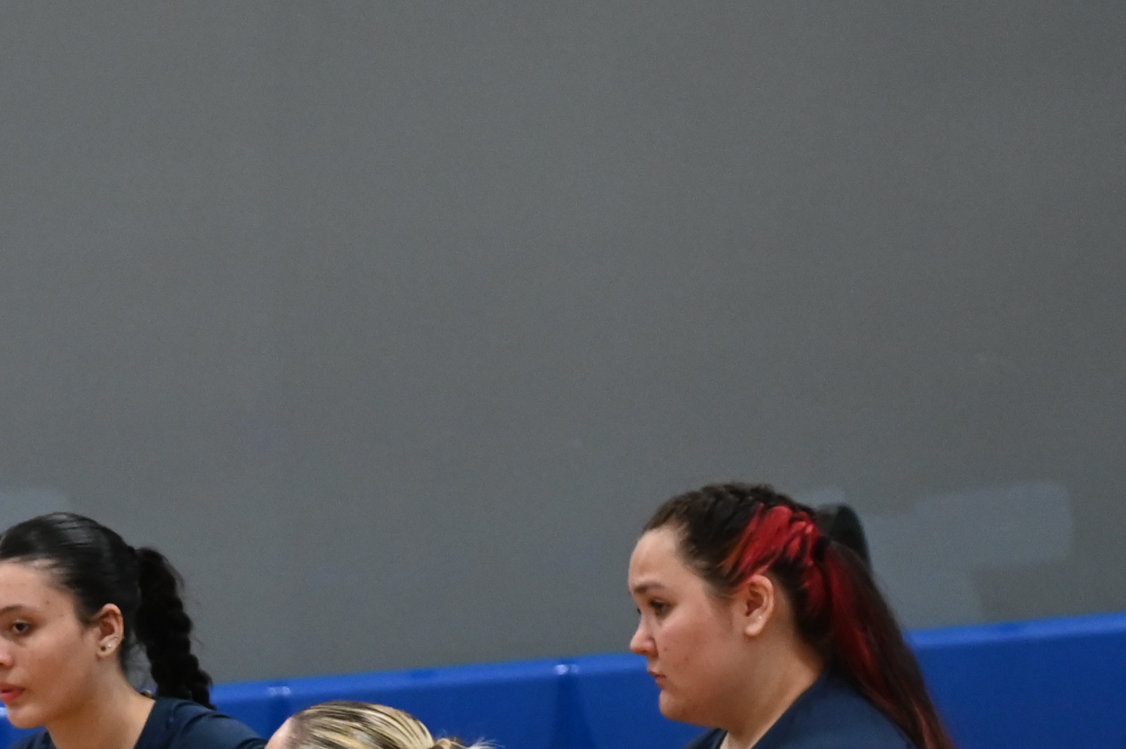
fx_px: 13969
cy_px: 1144
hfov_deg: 4.6
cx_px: -227
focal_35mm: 447
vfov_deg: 3.1
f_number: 4
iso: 2800
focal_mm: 120
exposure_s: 1/125
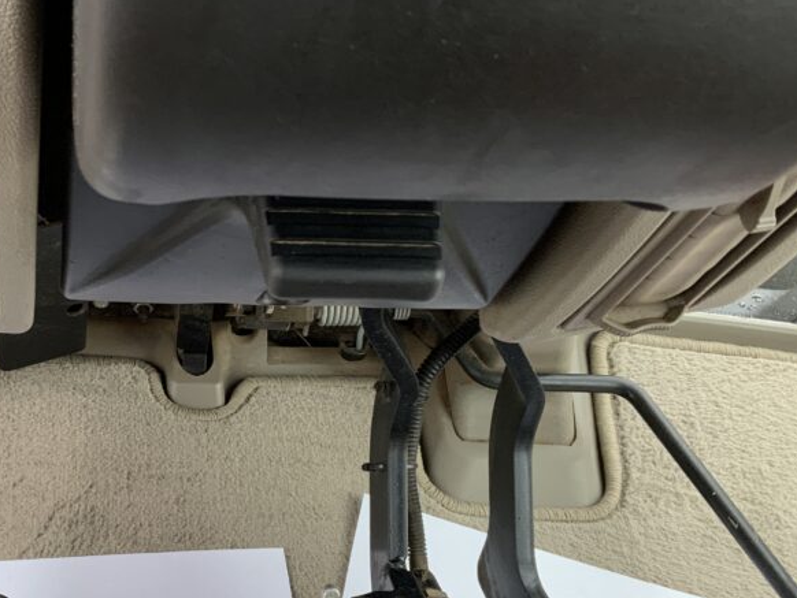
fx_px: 1175
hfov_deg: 36.4
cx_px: 181
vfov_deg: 28.5
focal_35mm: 51
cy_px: 380
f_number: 1.8
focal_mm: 3
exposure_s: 1/122
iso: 64
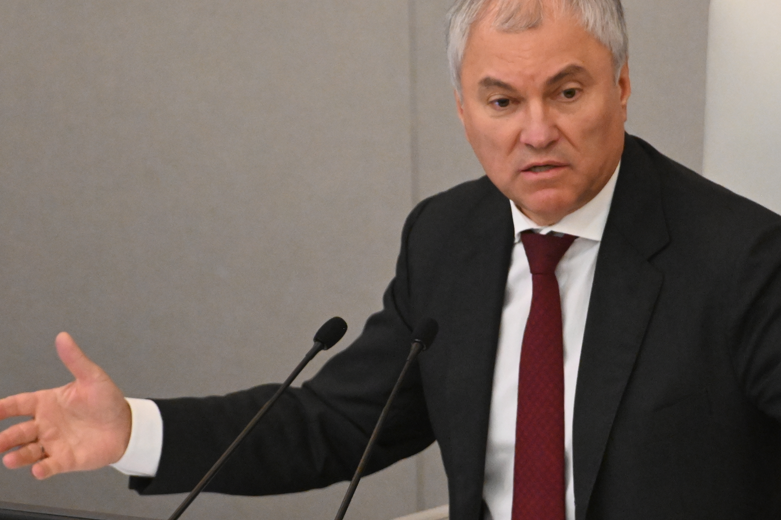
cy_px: 272
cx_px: 457
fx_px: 19059
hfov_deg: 2.3
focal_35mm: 879
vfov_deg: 1.6
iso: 7200
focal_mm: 400
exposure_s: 1/200
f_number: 5.6
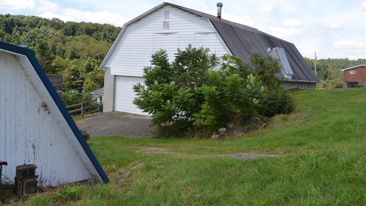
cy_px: 96
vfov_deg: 31.2
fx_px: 369
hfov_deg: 52.8
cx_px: 182
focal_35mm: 38
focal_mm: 24
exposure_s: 1/200
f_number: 6.3
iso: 100
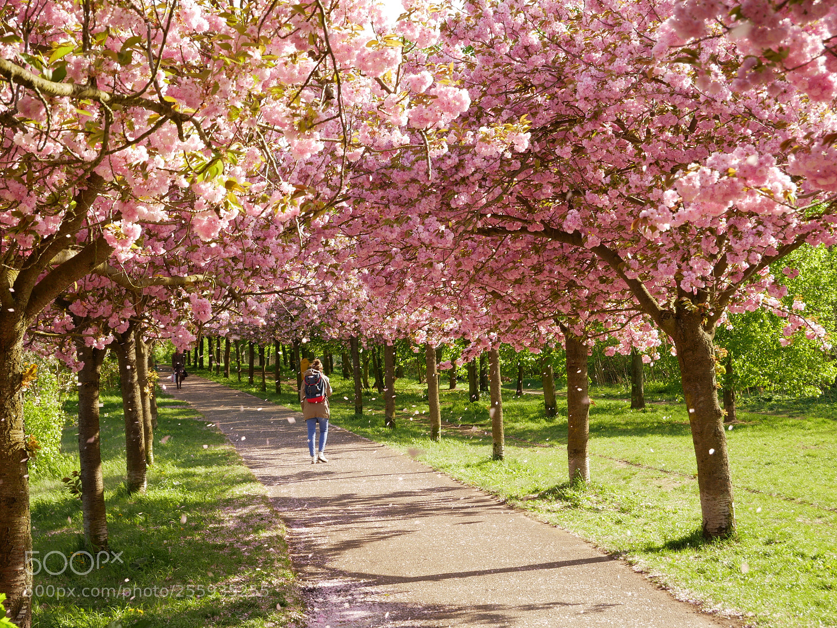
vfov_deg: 21.9
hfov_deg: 29.0
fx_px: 1620
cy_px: 314
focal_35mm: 67
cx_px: 416
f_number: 5.6
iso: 200
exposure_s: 1/200
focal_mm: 33
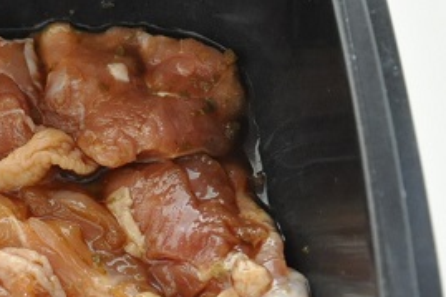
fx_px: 1380
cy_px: 212
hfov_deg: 17.7
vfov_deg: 12.2
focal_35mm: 111
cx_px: -45
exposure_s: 1/13
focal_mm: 25
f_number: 4
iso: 1600
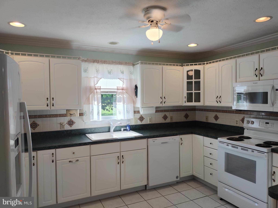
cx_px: 139
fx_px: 201
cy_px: 104
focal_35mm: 25
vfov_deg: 54.9
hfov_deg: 69.4
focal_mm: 4.7
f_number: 1.79
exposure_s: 1/60
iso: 50
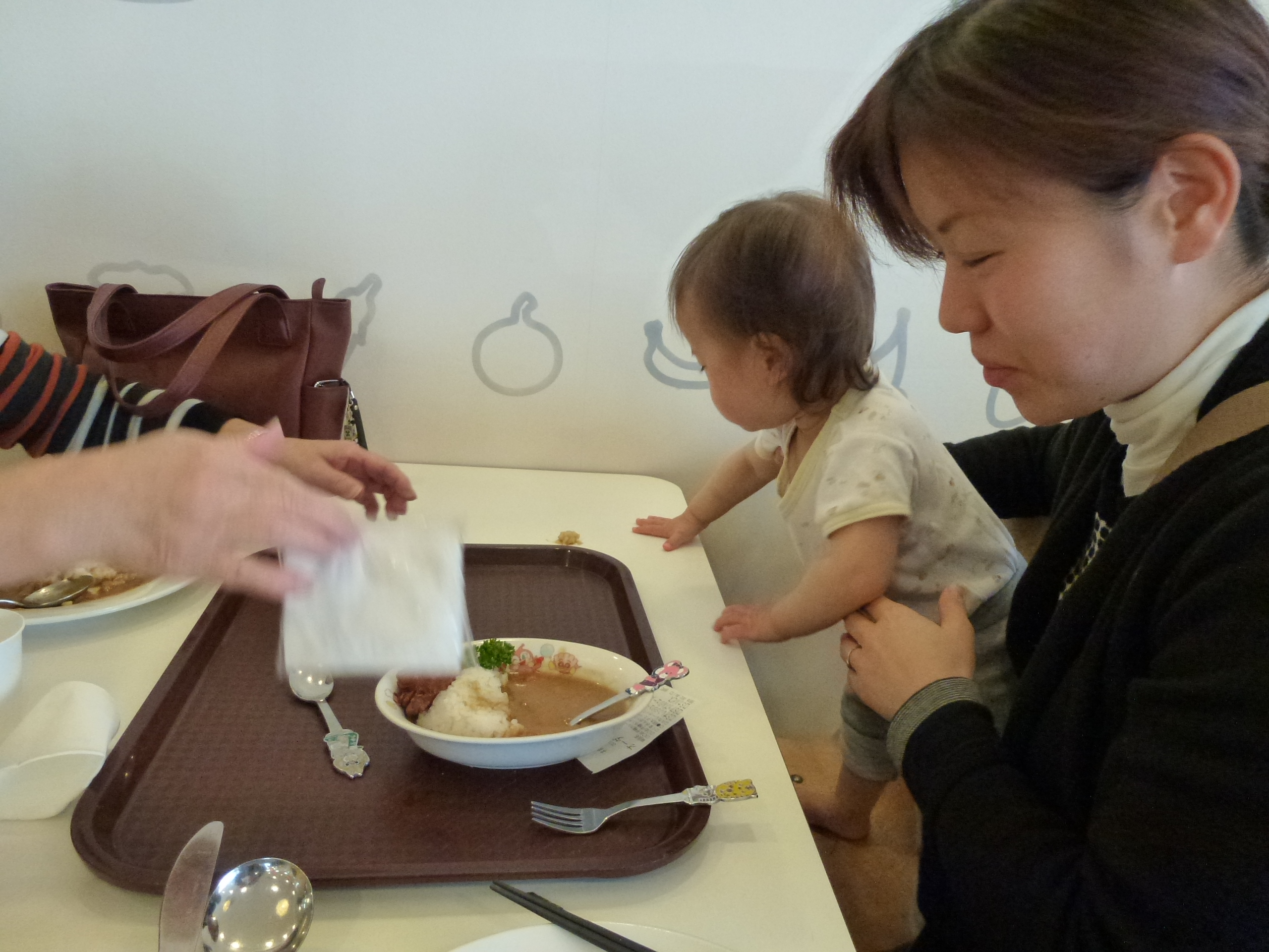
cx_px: 634
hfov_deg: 71.6
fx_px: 880
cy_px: 476
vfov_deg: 56.8
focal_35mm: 24
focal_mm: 4.3
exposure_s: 1/60
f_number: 3.3
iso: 500
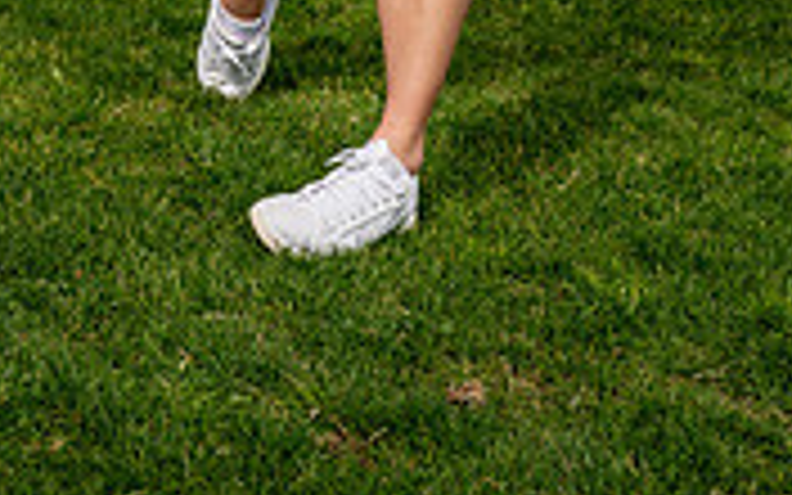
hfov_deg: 22.8
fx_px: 1964
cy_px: -490
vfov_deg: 12.6
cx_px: 387
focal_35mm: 91
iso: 100
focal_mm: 35
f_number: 4
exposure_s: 1/1250
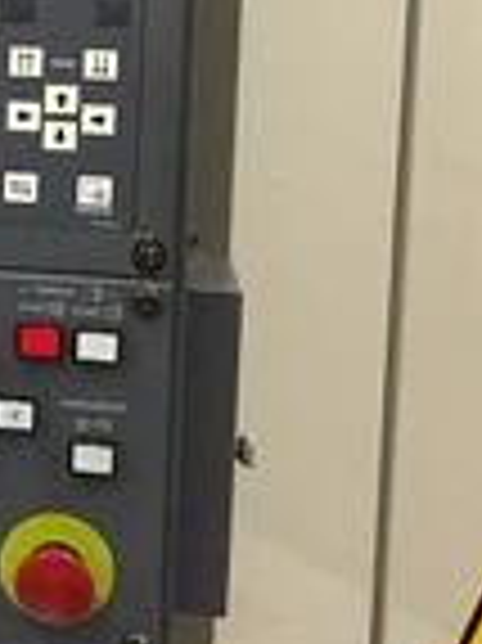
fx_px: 1506
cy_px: 63
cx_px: -171
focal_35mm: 81
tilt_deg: -5.5
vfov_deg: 23.5
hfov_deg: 17.0
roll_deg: -1.4
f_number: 2.2
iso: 250
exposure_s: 1/30
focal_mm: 4.15
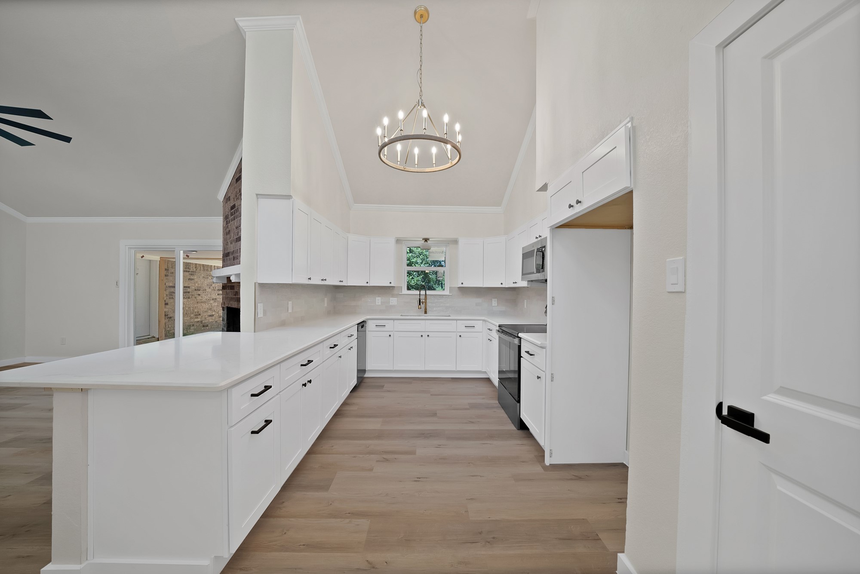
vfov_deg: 90.1
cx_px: 430
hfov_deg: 112.6
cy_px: 287
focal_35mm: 12
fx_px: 287
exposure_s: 1/10
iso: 800
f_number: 9
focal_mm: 12
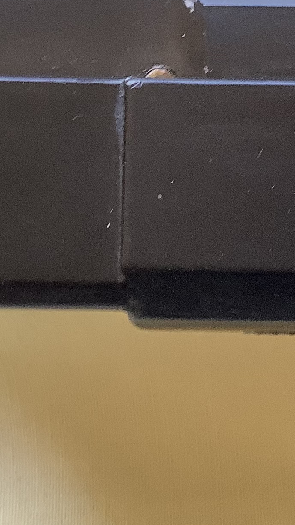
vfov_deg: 23.6
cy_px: 203
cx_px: 404
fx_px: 1252
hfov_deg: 12.9
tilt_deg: -88.0
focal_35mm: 90
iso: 80
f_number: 2.4
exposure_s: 1/50
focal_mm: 3.3
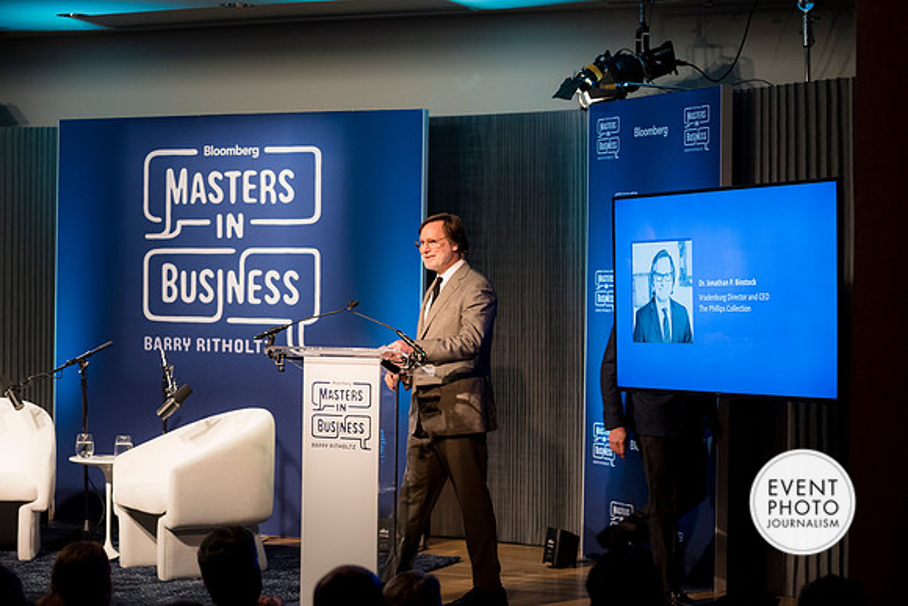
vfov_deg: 18.4
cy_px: 287
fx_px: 1870
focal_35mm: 74
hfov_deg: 27.3
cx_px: 478
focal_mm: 70
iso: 2000
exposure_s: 1/160
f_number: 2.8
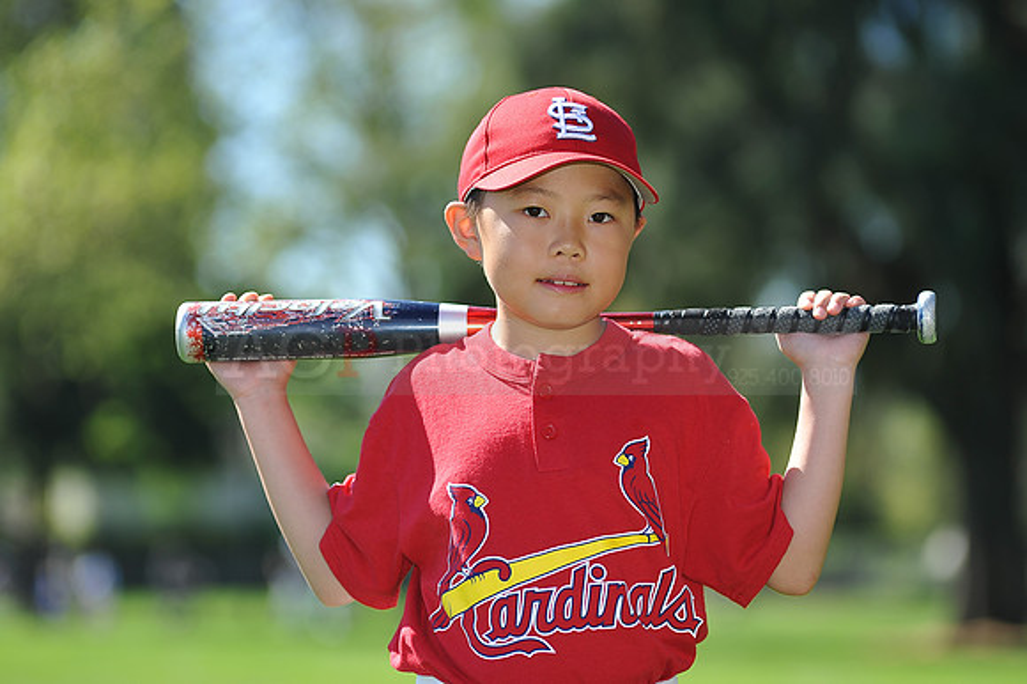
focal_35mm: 180
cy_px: 342
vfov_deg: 7.6
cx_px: 514
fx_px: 5132
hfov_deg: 11.4
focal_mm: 180
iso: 200
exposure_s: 1/800
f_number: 4.5
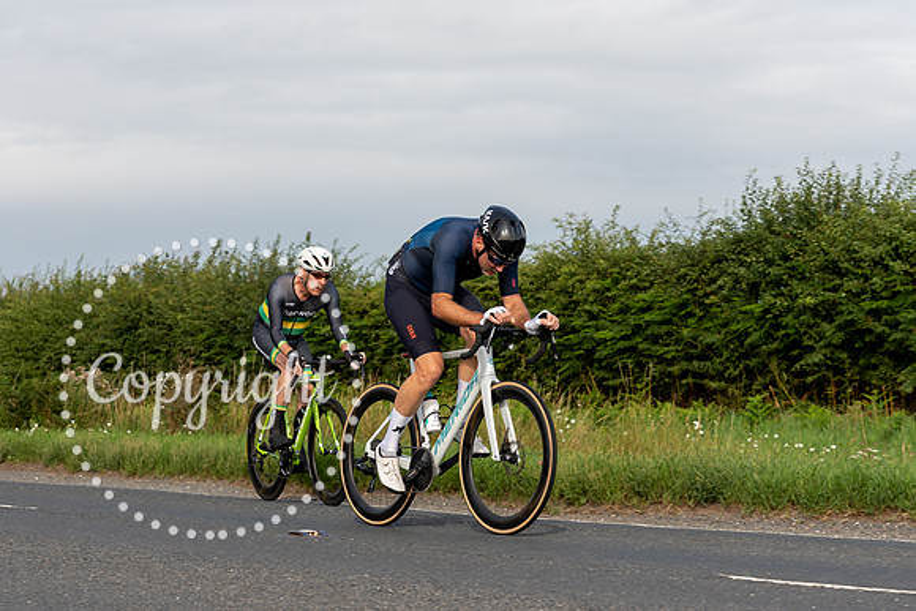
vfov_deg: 14.1
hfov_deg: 20.9
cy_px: 327
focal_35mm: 97
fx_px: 2477
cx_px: 396
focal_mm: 60
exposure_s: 1/640
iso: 160
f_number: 5
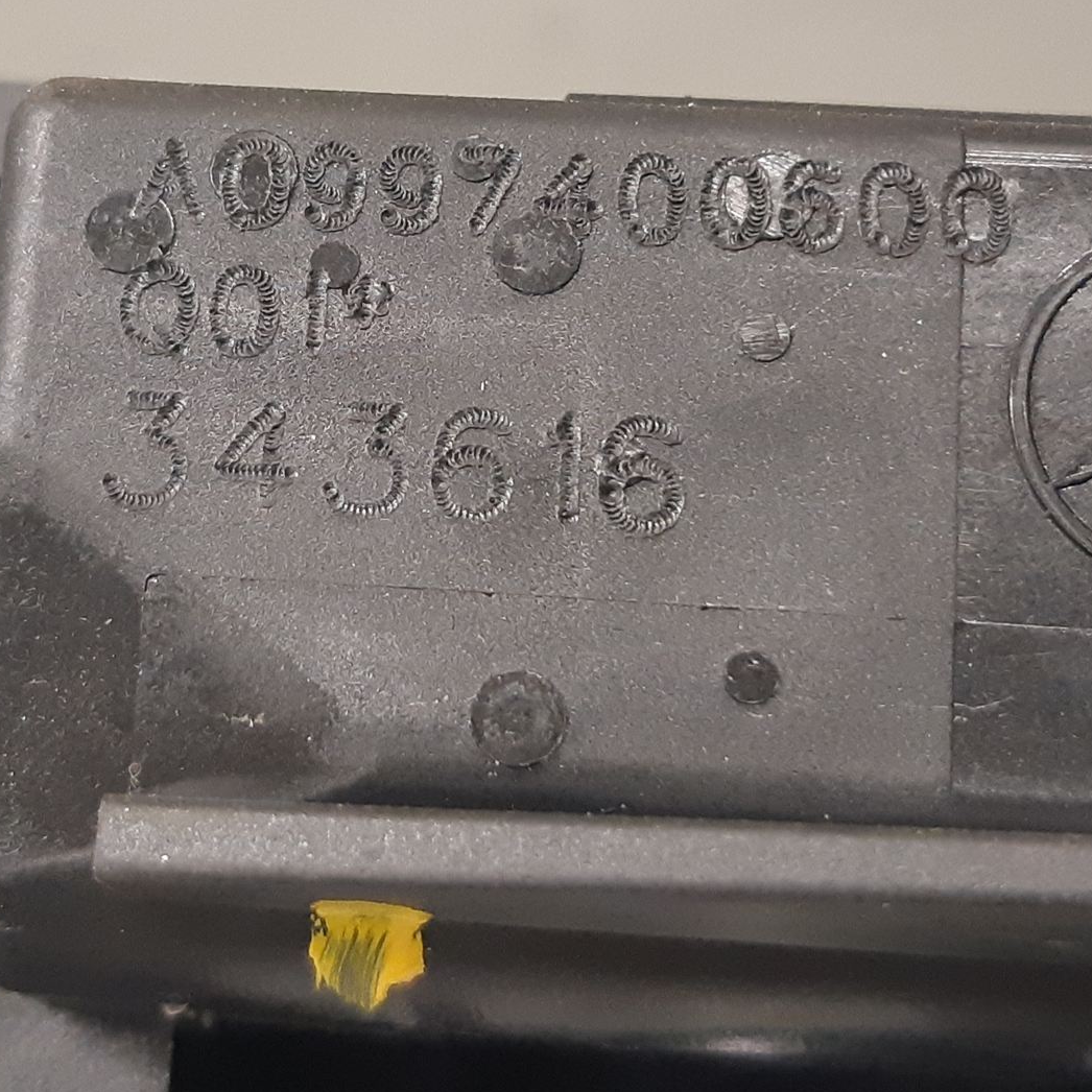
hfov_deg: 37.5
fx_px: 1606
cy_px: 295
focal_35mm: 45
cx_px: 473
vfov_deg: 36.8
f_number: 1.7
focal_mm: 3.93
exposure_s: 1/50
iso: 320
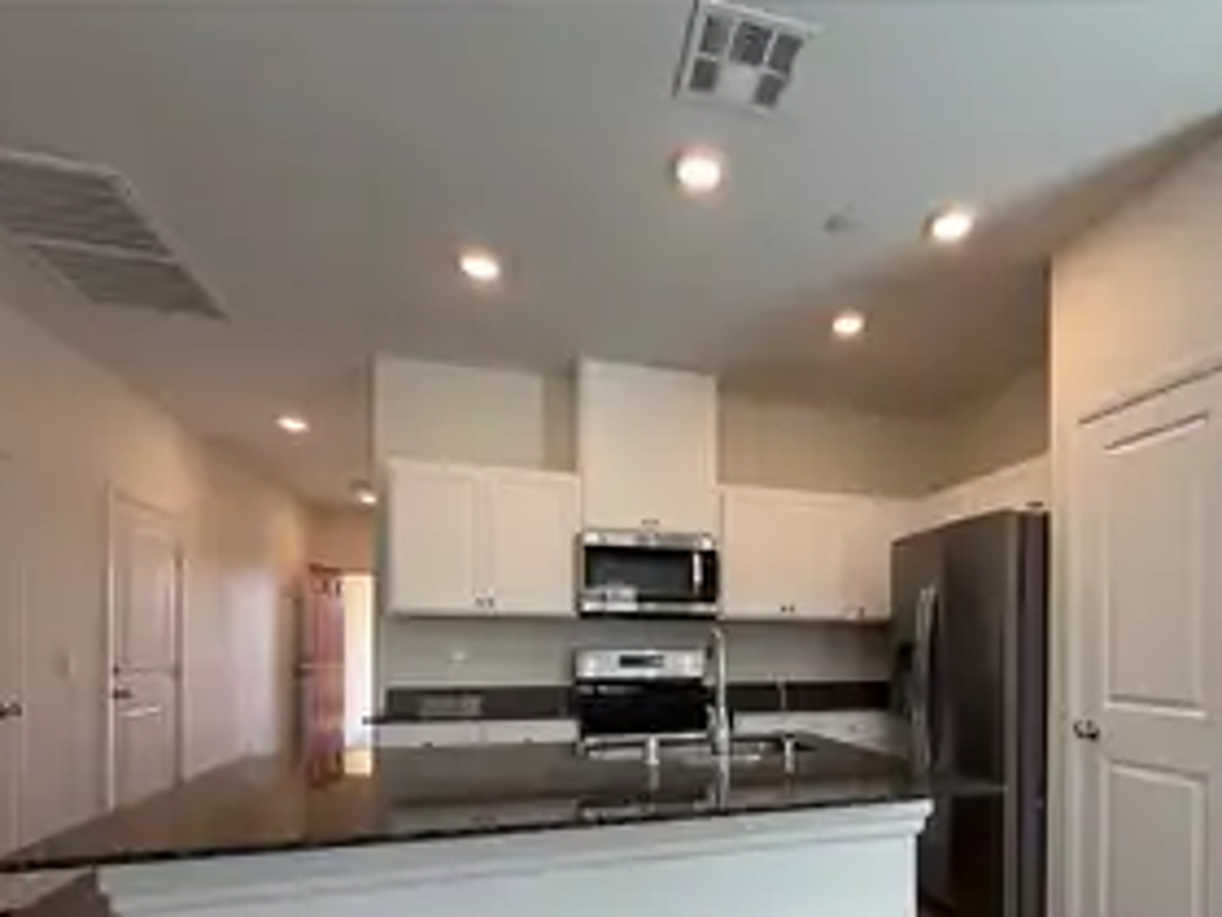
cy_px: 646
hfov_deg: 80.6
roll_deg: +0.2
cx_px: 746
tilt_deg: -0.1
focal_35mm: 20
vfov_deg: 63.4
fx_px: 706
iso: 125
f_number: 2.2
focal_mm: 2.22
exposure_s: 1/120
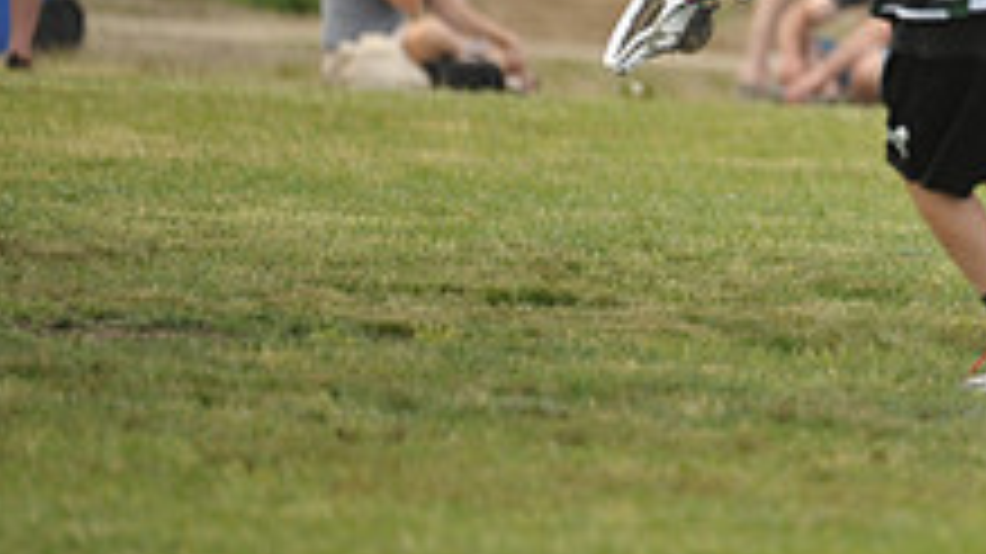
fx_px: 23861
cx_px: 1193
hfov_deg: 2.4
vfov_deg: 1.3
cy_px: -198
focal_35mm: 913
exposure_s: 1/2000
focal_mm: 330
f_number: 4
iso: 800
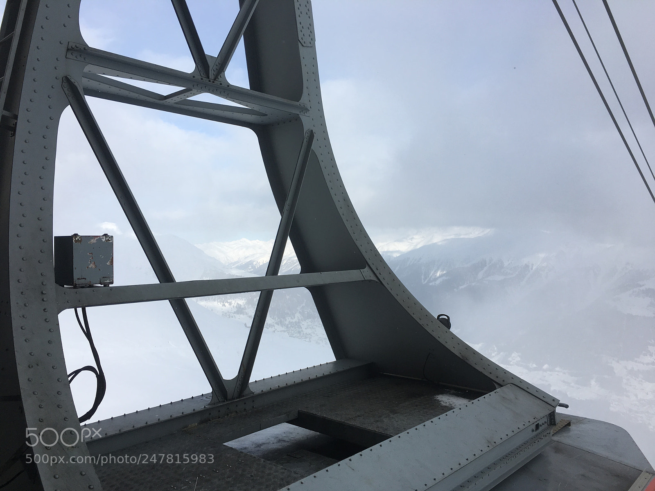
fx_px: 549
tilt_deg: +2.1
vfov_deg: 48.2
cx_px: 328
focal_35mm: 29
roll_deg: +0.1
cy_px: 246
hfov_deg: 61.7
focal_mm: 4.15
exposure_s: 1/1131
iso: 25
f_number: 2.2
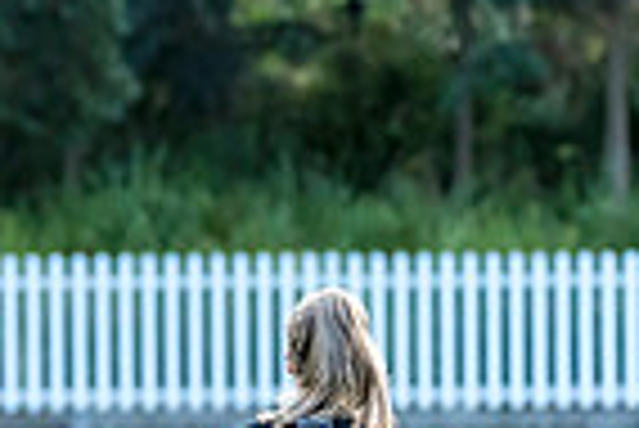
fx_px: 21321
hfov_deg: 1.7
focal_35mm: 1200
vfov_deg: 1.1
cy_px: 528
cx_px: -768
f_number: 5.6
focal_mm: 260
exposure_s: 1/1600
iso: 2000
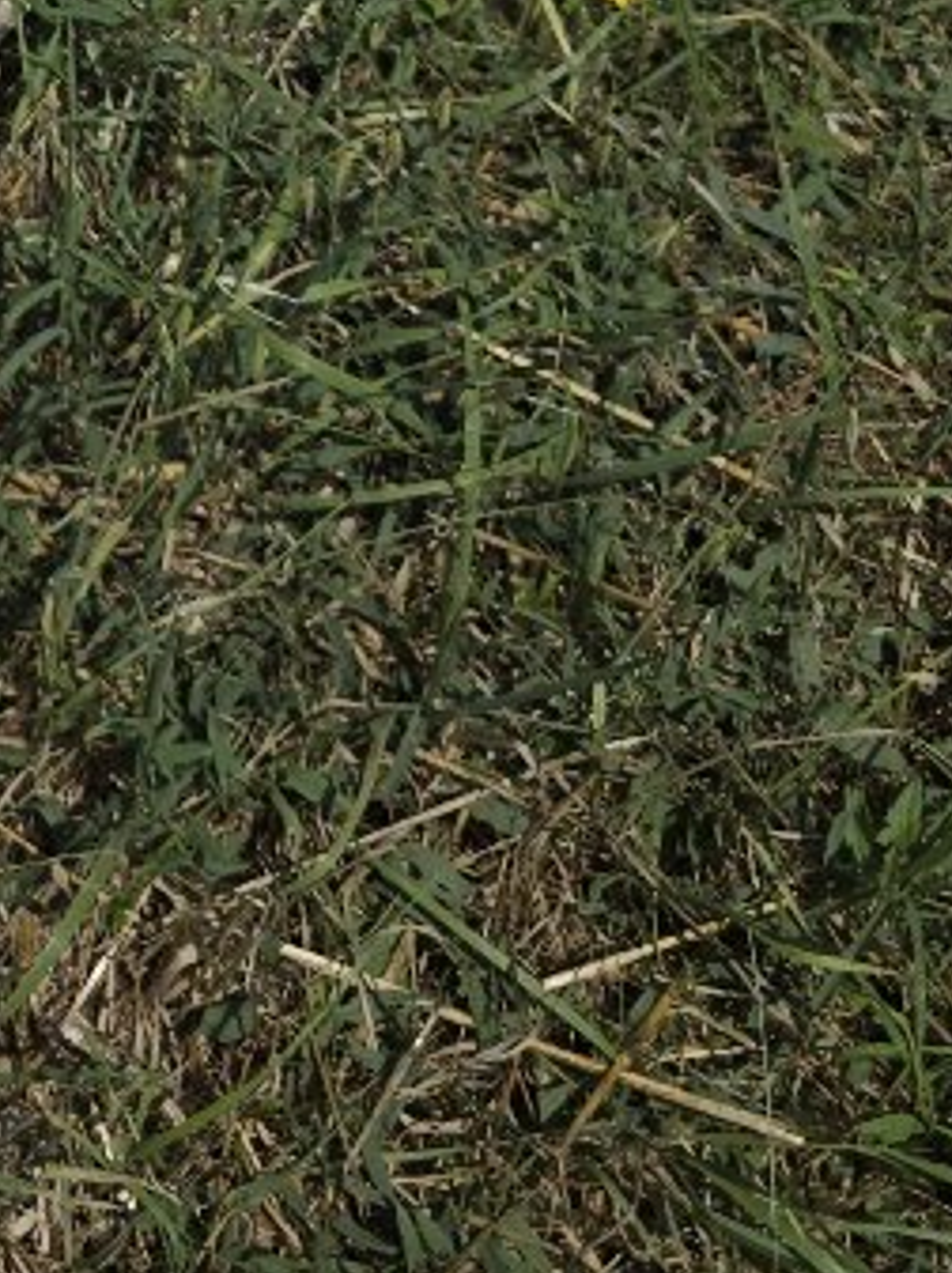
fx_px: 3013
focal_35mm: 82
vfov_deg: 20.0
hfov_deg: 16.5
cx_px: -453
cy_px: -729
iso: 12
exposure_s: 1/2490
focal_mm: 6.3
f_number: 1.7
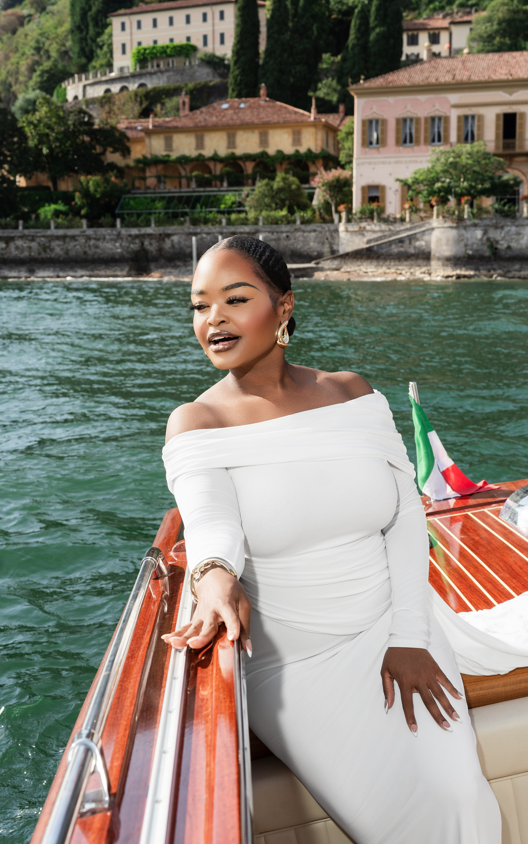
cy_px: 422
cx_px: 274
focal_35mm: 40
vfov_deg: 49.3
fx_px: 921
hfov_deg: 32.0
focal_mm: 39
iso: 100
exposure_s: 1/250
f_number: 8
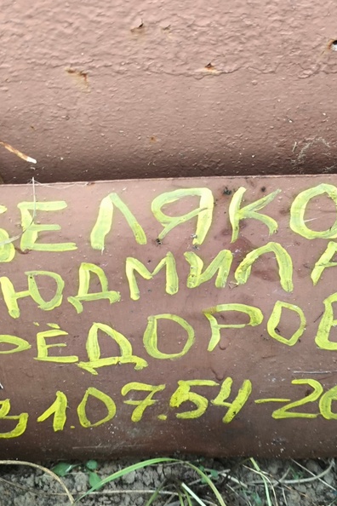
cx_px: 204
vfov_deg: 28.8
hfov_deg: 19.4
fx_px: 983
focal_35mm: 70
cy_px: 255
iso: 100
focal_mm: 4.71
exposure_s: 1/60
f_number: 1.7
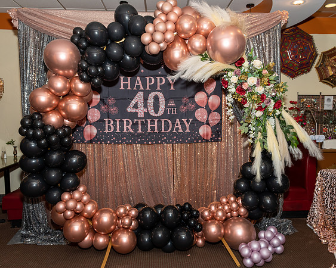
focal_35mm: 29
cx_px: 181
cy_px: 134
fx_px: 292
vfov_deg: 49.4
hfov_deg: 59.8
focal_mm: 17
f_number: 5.6
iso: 400
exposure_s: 1/250
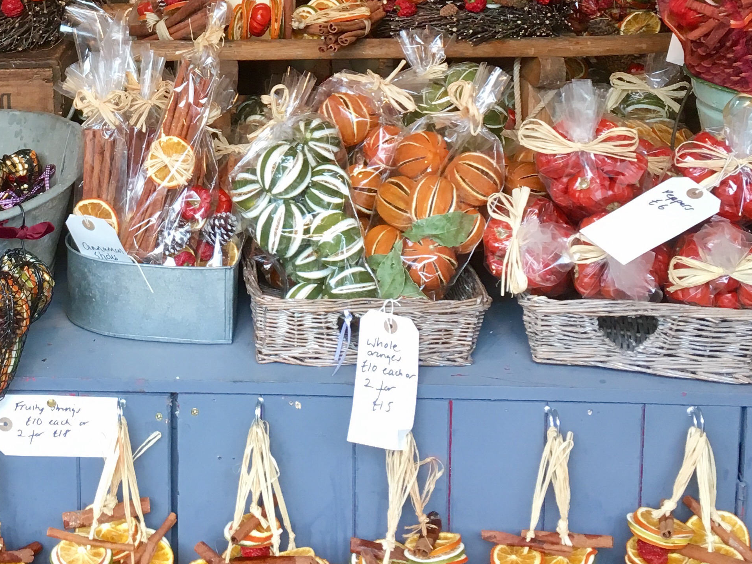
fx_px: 1325
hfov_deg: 31.2
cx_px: 208
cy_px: -57
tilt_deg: -9.6
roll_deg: +0.2
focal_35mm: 61
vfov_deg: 22.6
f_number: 2.2
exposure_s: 1/33
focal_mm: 4.15
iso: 32
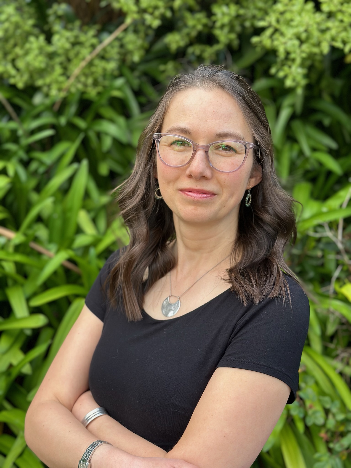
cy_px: 234
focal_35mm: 48
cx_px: 176
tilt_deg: -2.1
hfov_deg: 30.3
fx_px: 649
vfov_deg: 39.7
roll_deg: -2.0
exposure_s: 1/442
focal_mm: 6.86
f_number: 1.78
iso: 80
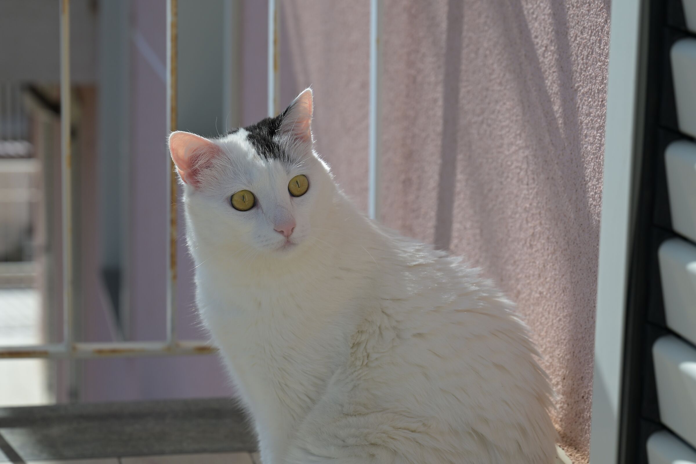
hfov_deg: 19.5
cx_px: 348
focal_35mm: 105
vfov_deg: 13.0
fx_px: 2029
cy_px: 232
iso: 100
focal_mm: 70
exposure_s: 1/640
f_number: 6.3
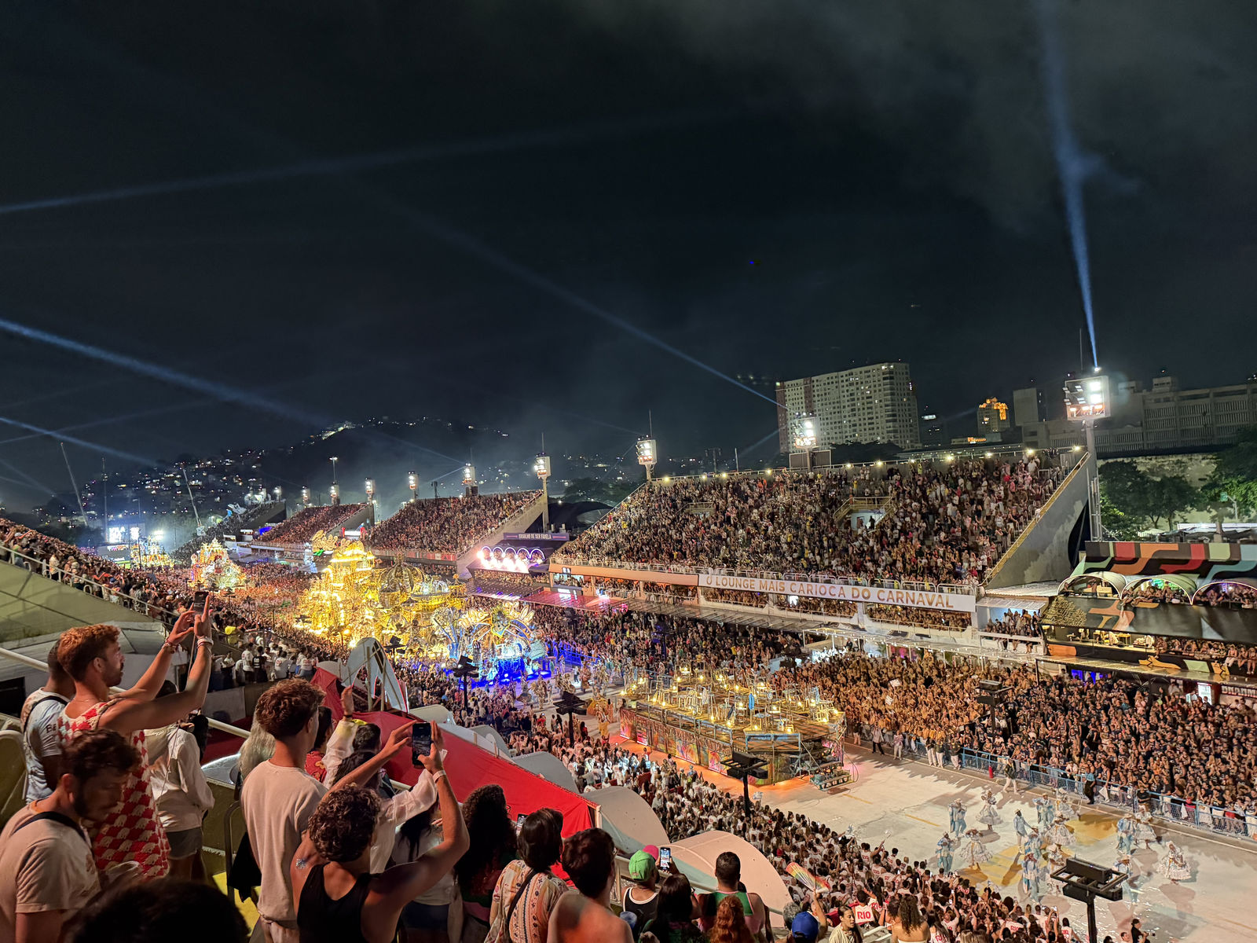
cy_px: 472
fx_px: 872
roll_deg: +3.2
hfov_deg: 71.6
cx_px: 628
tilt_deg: -0.1
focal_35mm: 24
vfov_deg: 56.8
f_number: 1.78
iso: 800
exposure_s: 1/40
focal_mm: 6.76
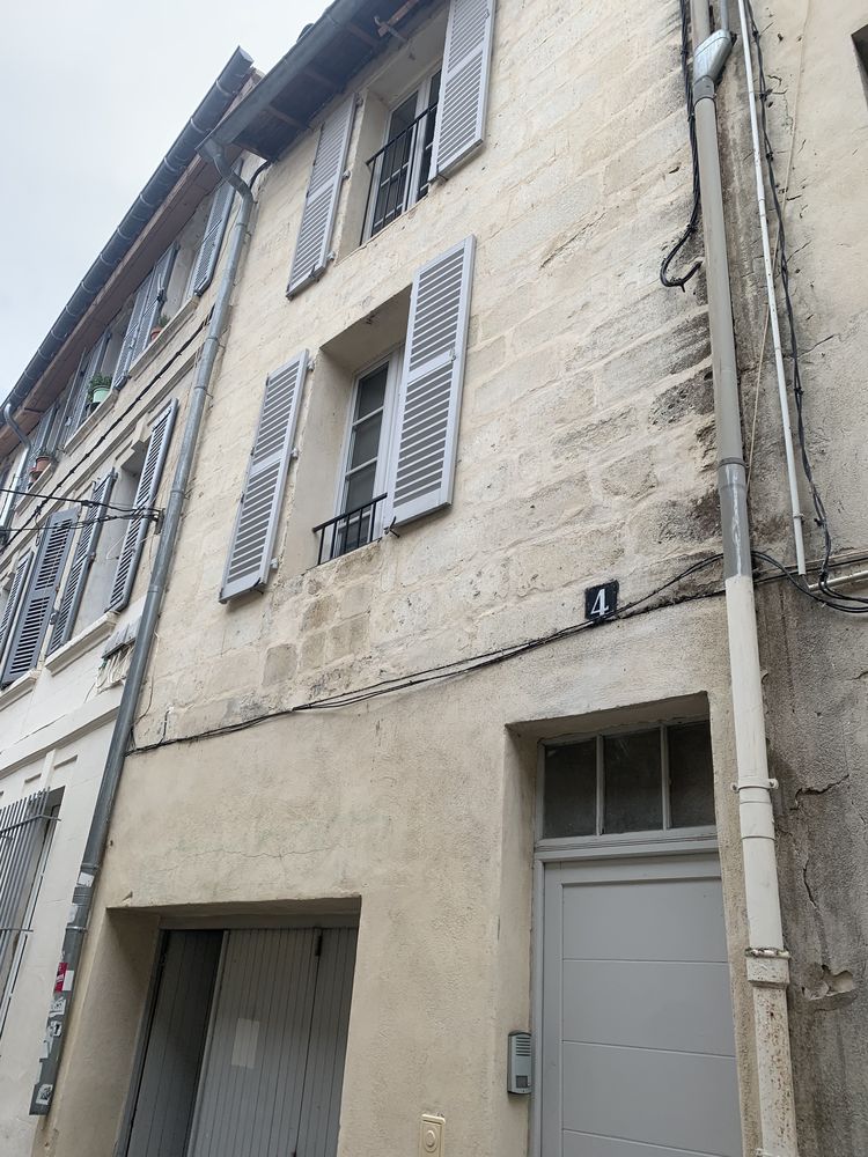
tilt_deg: +29.0
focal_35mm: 26
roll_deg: -5.8
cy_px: 578
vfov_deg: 67.3
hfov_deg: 53.1
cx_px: 434
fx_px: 869
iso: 25
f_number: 1.8
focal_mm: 4.25
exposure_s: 1/936
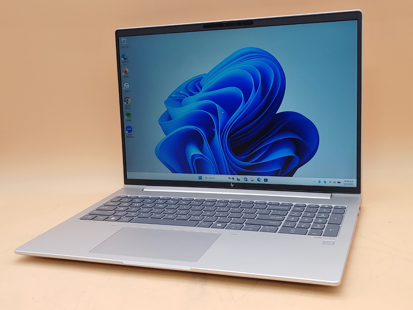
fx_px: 489
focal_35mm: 41
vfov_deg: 35.1
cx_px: 206
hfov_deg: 45.8
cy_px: 155
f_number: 1.8
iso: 50
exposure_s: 1/120
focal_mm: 4.36
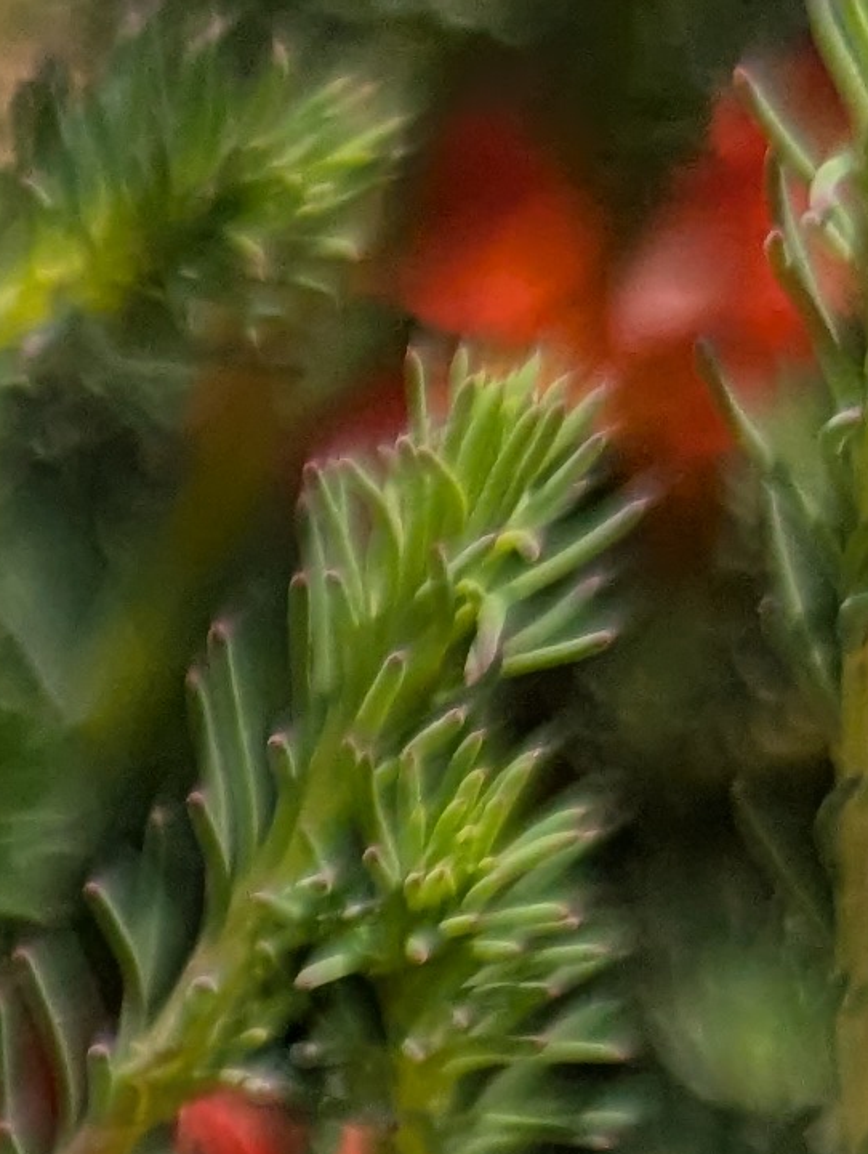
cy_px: 2112
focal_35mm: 136
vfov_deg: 13.0
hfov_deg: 10.0
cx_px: -996
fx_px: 4536
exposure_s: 1/2410
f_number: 1.85
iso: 43
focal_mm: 6.81
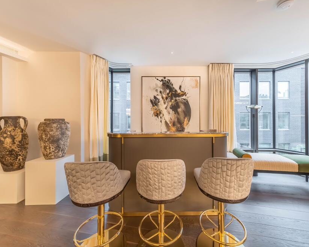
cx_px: 168
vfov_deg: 87.9
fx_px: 128
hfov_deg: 100.4
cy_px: 119
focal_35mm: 14
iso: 1250
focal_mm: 12
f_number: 7.1
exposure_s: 1/200
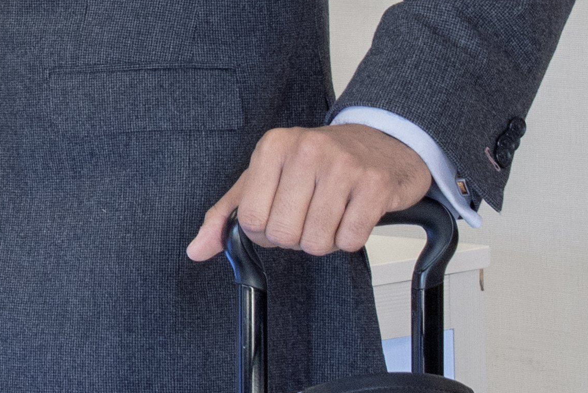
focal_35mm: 221
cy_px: -150
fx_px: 3611
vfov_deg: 6.2
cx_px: -739
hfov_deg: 8.6
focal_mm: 42
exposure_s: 1/20
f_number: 13
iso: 1000
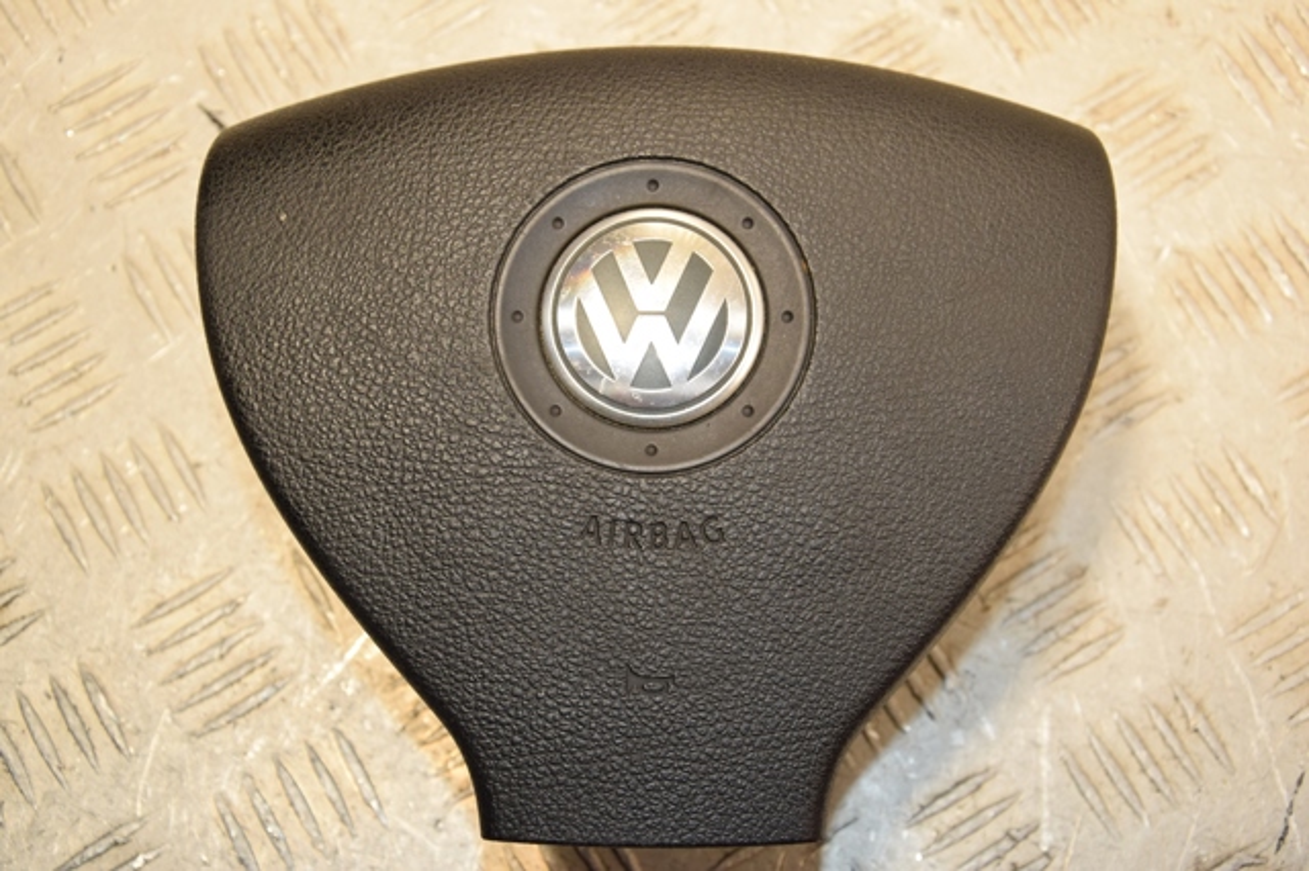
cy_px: 436
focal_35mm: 60
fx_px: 2180
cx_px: 654
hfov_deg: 33.4
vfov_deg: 22.6
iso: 800
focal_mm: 40
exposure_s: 1/200
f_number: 6.3
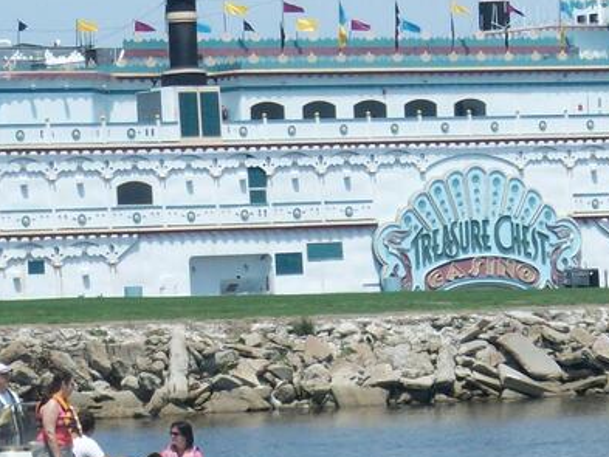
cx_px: 308
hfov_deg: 11.9
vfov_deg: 8.9
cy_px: 204
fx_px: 2921
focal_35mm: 166
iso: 64
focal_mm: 17.1
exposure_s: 1/451
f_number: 5.1
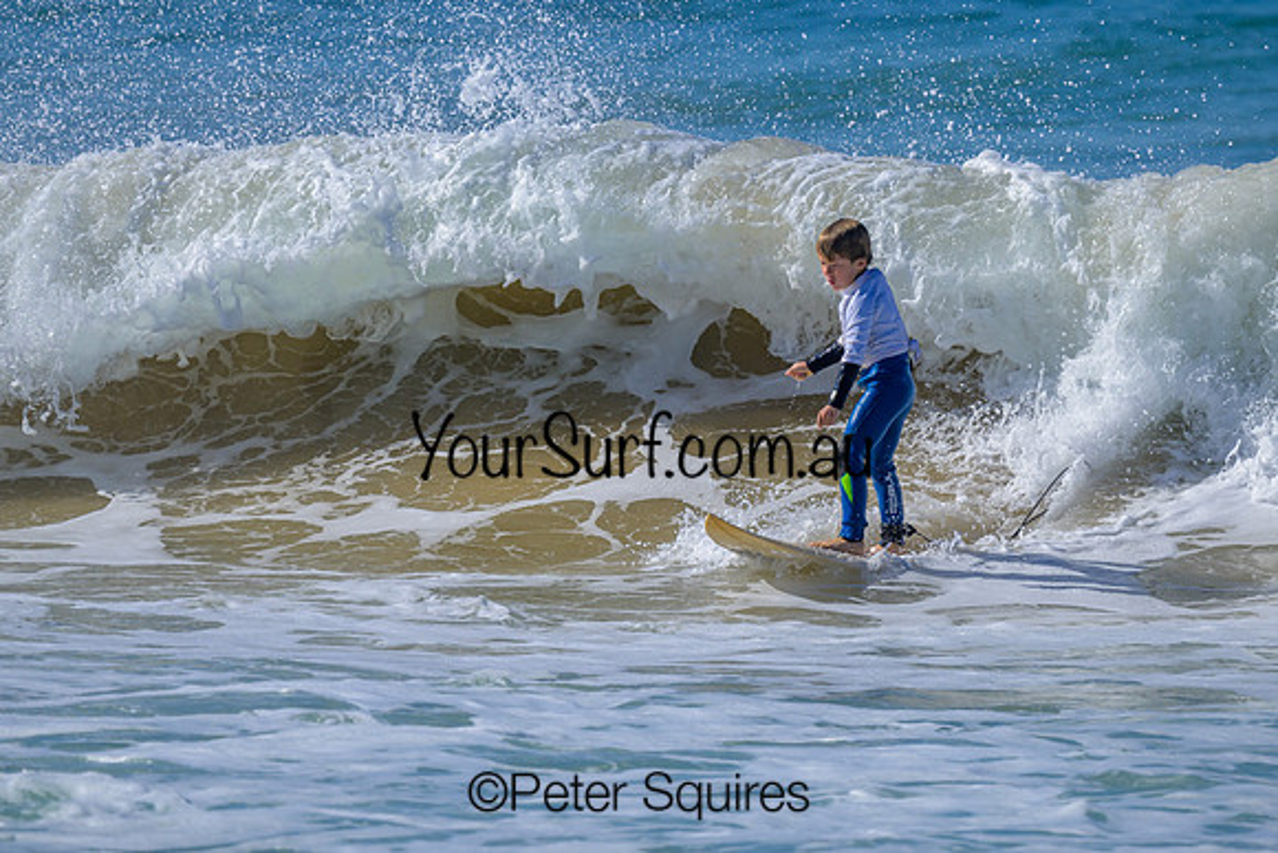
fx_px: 39001
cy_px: 371
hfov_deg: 1.9
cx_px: 802
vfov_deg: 1.3
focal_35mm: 1098
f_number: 6.3
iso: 200
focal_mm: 800
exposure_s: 1/2000
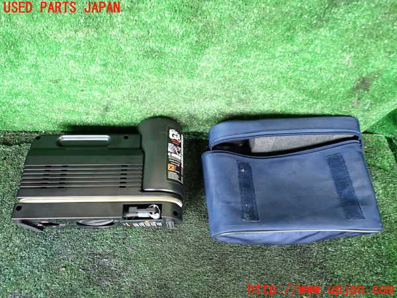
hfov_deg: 69.4
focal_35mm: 25
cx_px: 198
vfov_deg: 54.9
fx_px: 287
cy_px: 149
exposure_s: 1/30
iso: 250
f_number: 2
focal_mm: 4.5
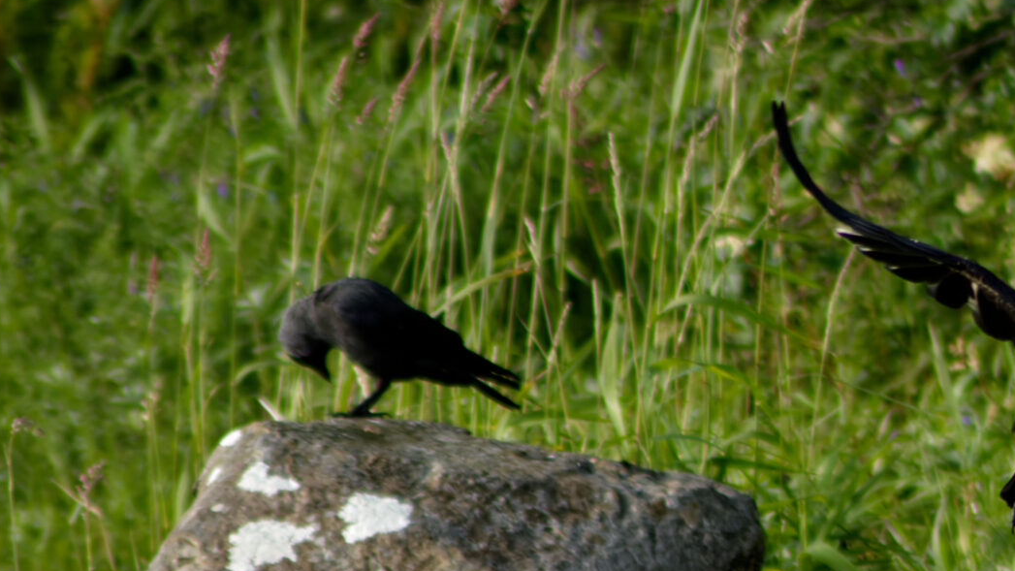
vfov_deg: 1.1
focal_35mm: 1153
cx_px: 1149
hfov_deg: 1.9
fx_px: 31032
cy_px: 642
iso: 800
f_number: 5.6
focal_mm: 300
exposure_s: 1/1250
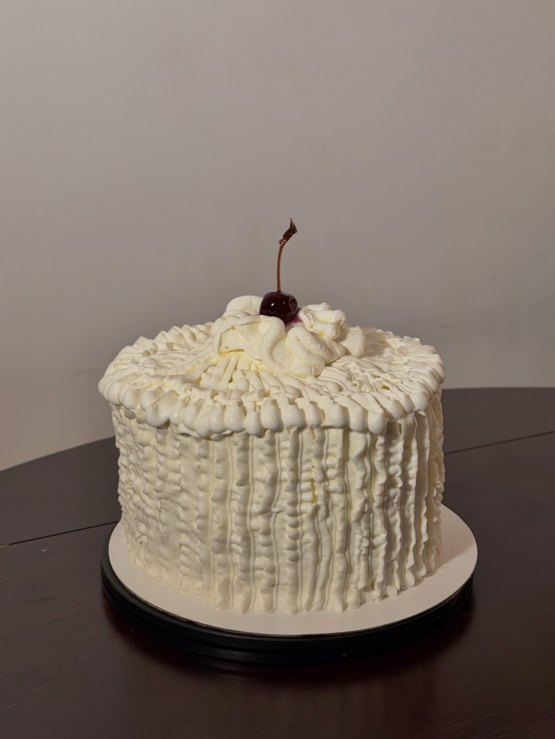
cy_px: 370
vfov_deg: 39.7
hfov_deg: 30.3
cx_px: 278
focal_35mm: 48
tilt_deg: -17.2
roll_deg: +1.5
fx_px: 1026
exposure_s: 1/40
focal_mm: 6.76
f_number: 1.78
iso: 200
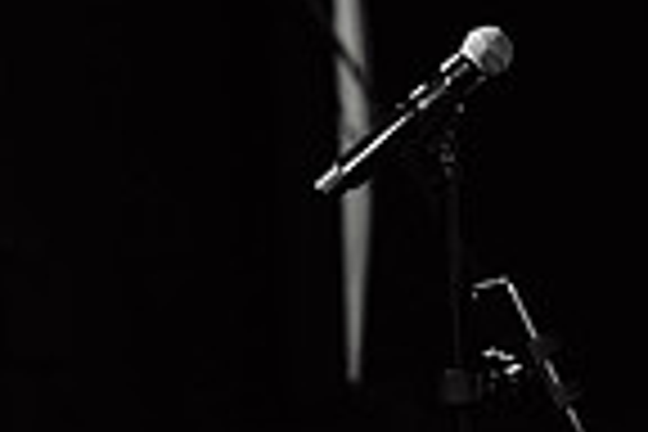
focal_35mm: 493
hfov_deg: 4.2
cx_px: -230
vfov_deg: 2.8
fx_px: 8873
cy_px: 821
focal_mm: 122
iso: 1600
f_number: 2.8
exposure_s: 1/200
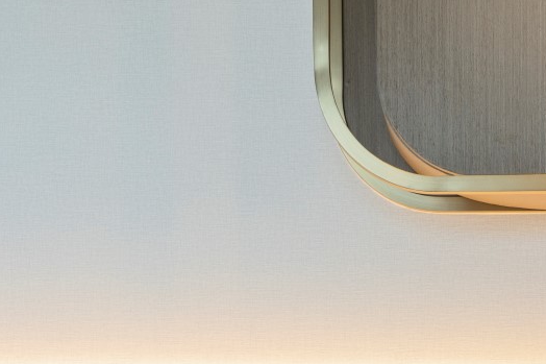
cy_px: 528
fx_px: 1546
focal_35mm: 102
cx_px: 435
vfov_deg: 12.8
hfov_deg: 19.8
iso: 400
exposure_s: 1/50
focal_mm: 33
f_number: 6.3
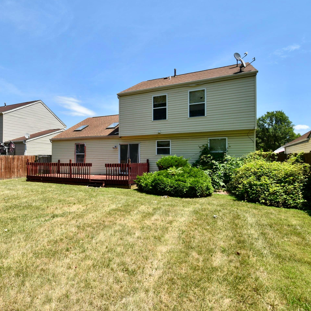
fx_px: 203
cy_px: 161
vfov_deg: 74.8
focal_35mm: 20
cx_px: 113
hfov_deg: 73.3
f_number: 9
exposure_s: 1/200
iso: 100
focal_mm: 10
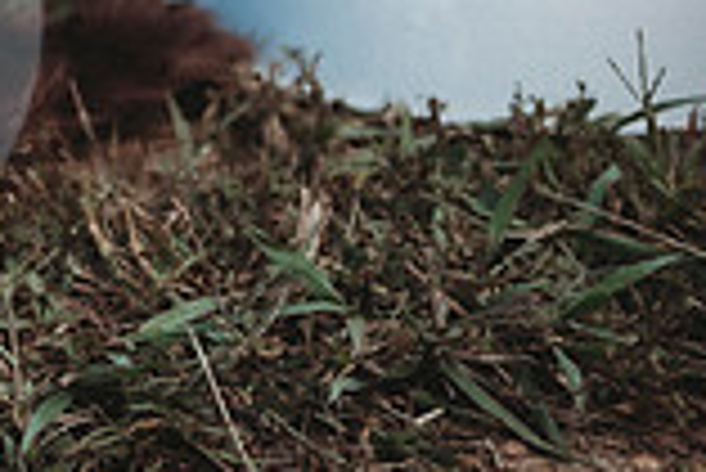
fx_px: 2905
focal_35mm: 148
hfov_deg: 12.8
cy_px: -182
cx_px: -486
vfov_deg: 9.1
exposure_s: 1/250
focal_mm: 40
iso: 100
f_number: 2.8
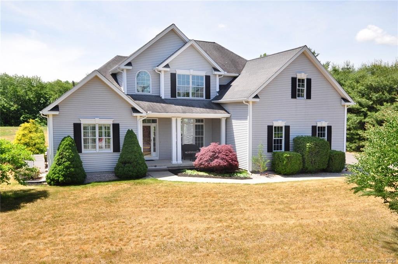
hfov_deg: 73.8
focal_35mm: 24
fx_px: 265
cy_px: 132
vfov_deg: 53.0
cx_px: 199
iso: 400
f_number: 10
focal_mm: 16
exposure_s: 1/250
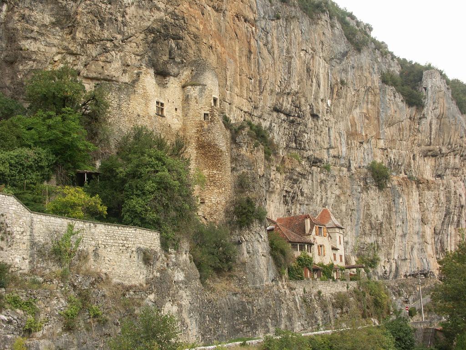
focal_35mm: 47
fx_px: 633
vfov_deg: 30.9
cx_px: 233
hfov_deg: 40.4
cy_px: 175
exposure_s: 1/40
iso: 64
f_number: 5.6
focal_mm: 12.19
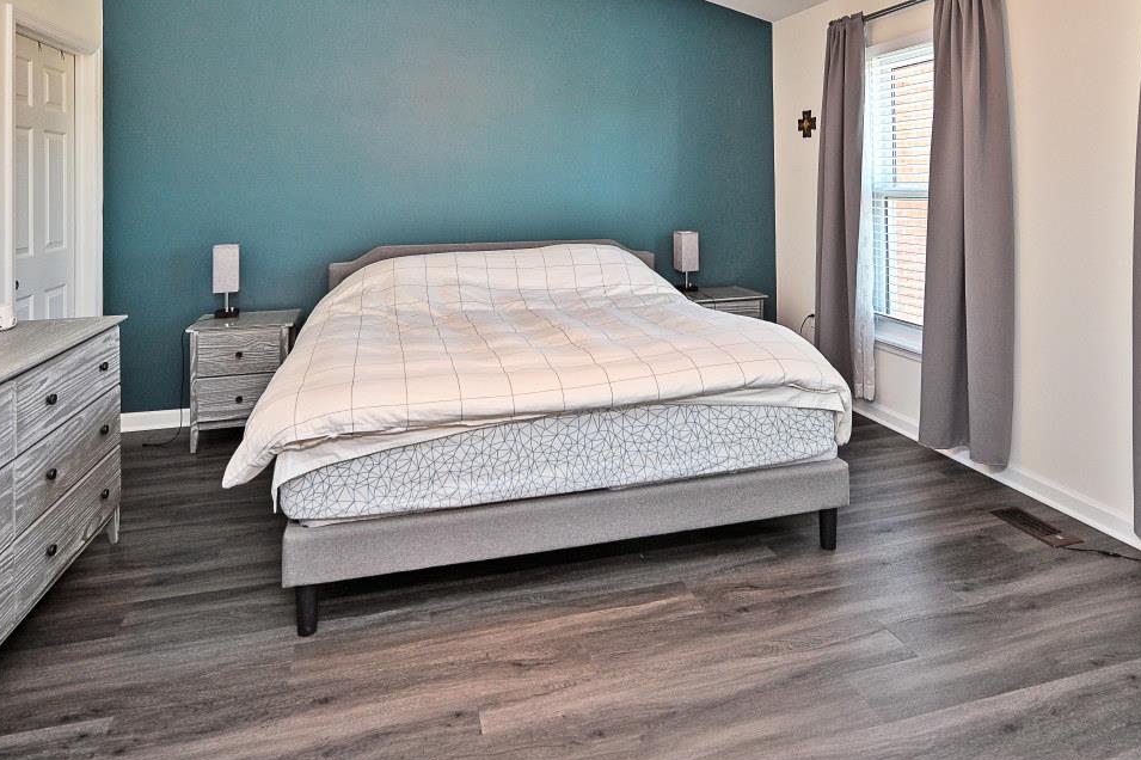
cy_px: 167
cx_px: 579
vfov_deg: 53.9
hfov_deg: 78.6
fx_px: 697
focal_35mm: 22
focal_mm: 14
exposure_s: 1/60
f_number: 4
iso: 220
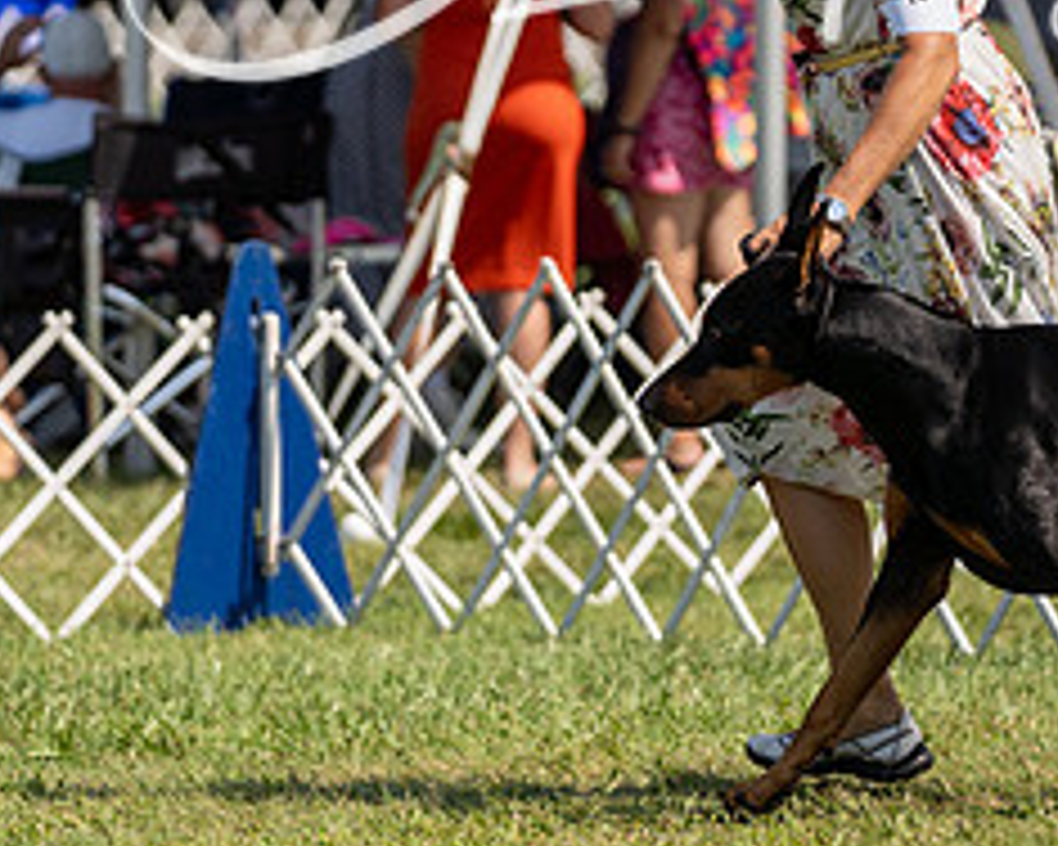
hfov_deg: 5.4
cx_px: 880
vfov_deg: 4.3
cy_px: 176
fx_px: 11241
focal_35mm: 359
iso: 200
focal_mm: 133
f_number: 2.8
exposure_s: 1/3200
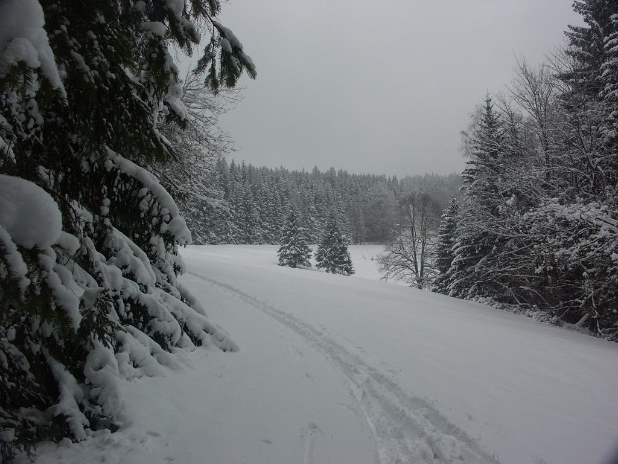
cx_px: 309
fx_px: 518
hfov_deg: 61.7
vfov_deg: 48.2
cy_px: 232
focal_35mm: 29
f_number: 5.6
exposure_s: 1/250
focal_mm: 7.61
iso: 64
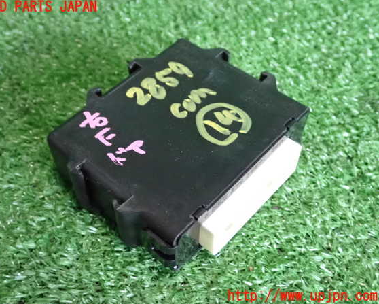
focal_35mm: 43
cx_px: 177
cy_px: 152
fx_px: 483
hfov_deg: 42.9
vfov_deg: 34.9
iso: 2000
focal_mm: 7.31
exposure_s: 1/60
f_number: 2.8
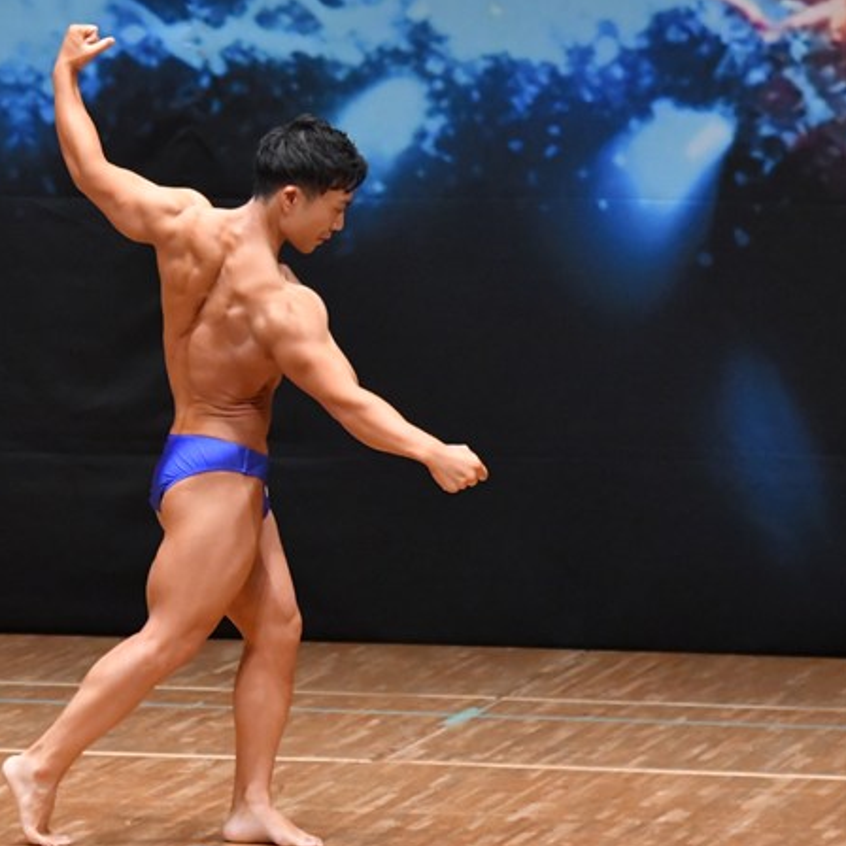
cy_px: 438
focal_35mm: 419
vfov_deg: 4.2
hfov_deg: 4.2
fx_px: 11585
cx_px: 122
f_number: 5.6
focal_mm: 190
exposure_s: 1/400
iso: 6400
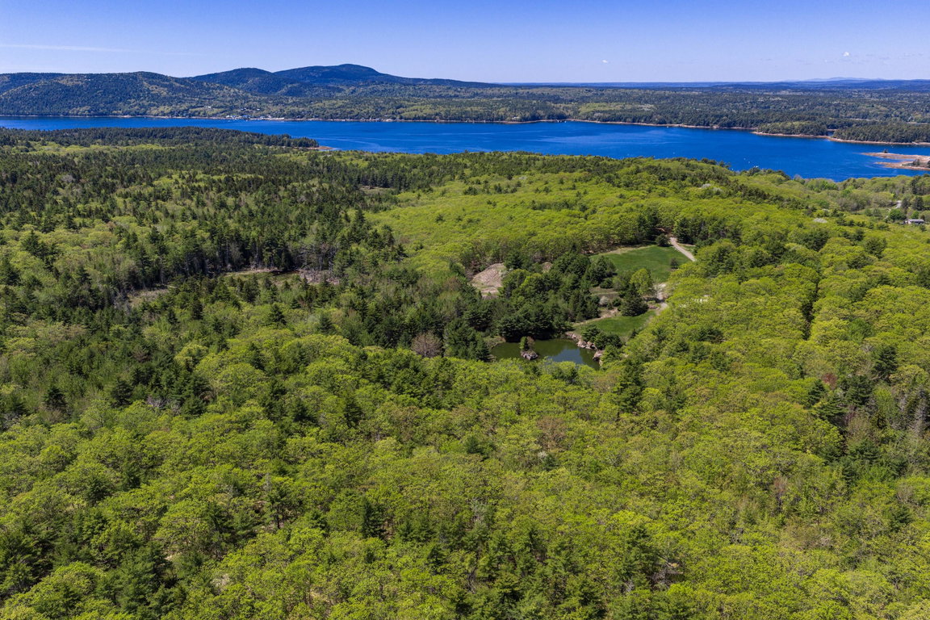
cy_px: 310
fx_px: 723
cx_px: 465
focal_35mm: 28
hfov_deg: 65.5
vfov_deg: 46.4
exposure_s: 1/1600
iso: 160
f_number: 2.8
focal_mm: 14.45
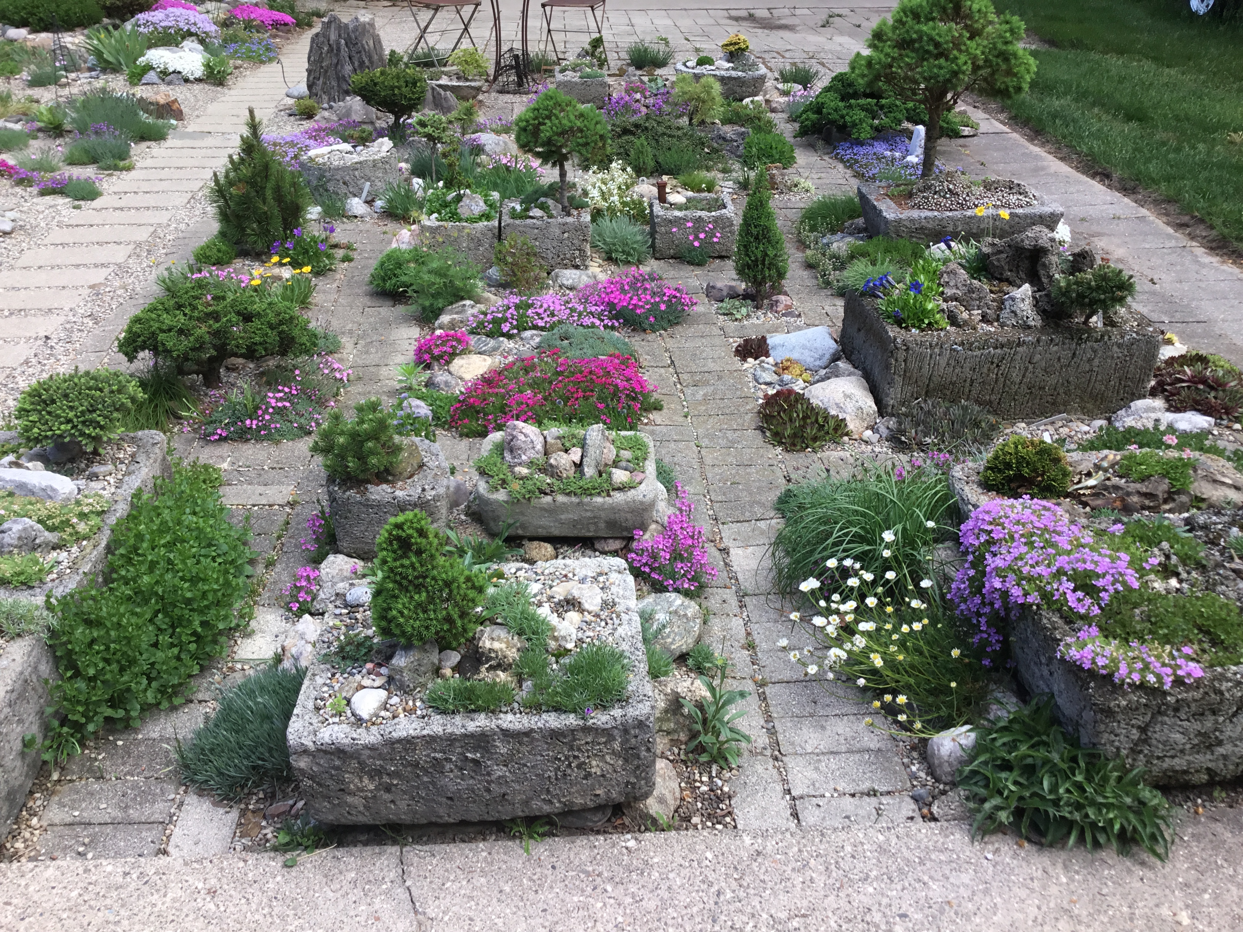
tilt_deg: -31.0
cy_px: 466
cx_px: 622
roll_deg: +0.5
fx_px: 1113
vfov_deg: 45.4
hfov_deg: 58.4
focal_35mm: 31
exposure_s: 1/243
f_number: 2.4
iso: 25
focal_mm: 3.3
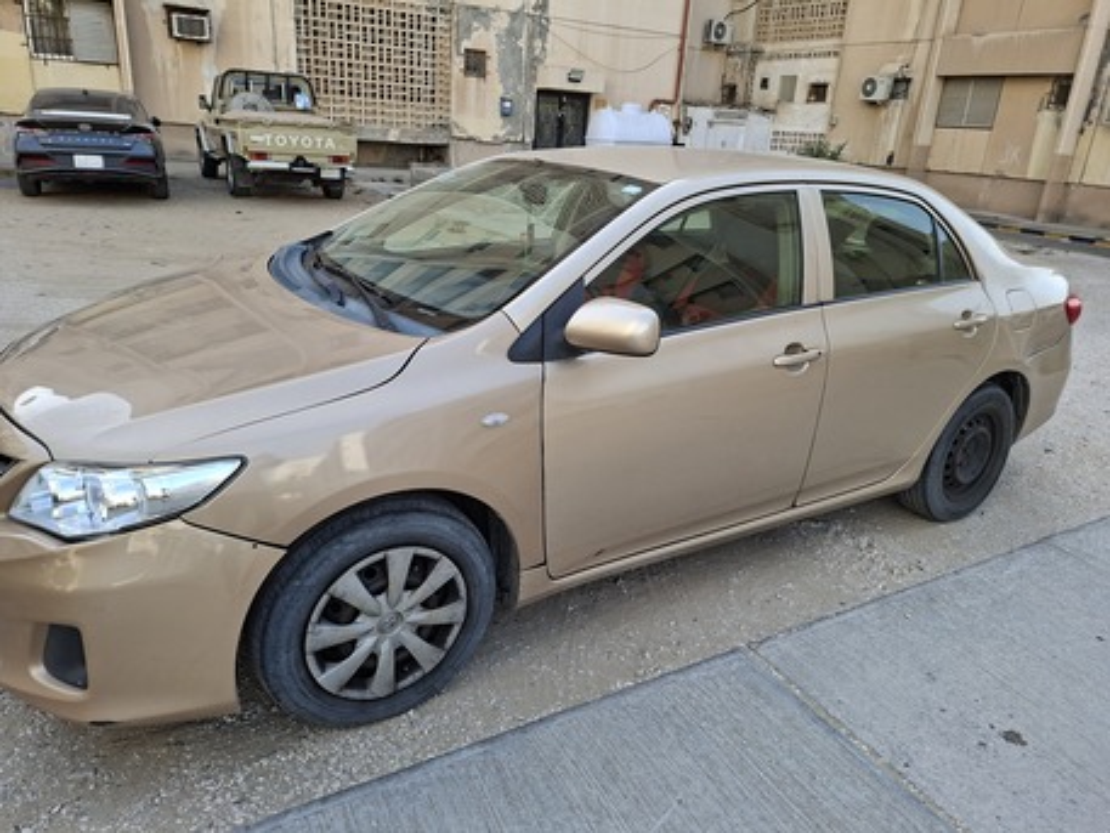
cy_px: 416
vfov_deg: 58.9
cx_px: 555
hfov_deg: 73.9
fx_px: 738
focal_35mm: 23
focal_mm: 5.54
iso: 50
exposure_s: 1/266
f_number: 1.8
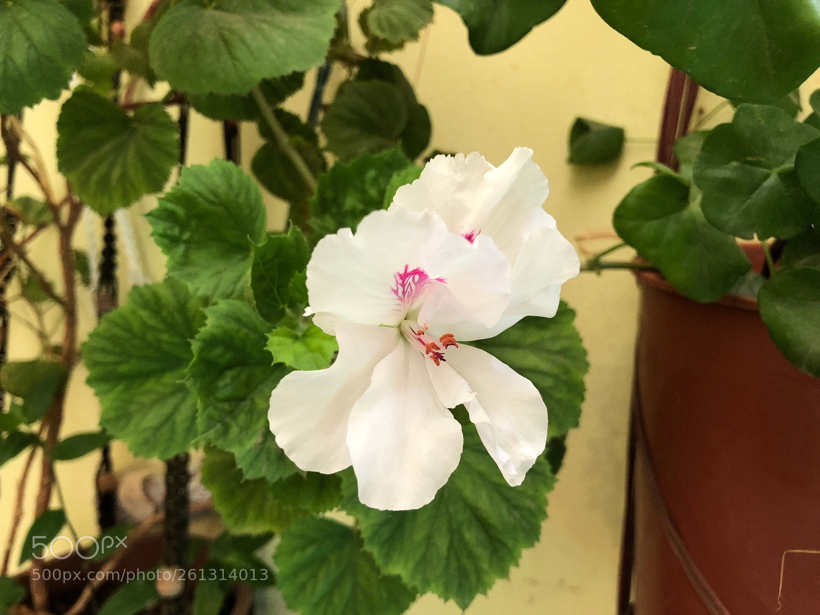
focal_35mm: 28
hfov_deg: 63.4
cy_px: 308
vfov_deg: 49.7
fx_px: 663
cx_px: 410
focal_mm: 4
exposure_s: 1/24
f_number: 1.8
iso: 40
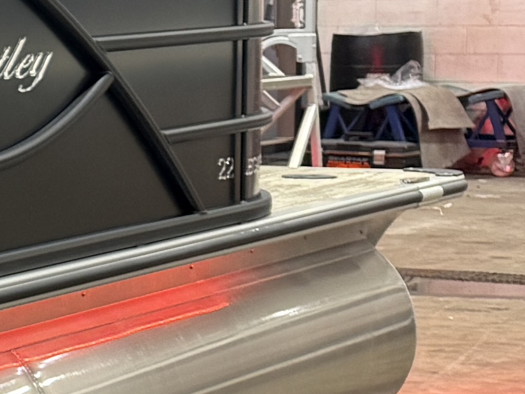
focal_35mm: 148
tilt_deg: -5.2
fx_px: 2245
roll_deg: +1.7
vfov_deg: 10.0
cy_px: 194
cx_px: -923
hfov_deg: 10.5
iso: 160
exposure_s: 1/60
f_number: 1.78
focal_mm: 6.76
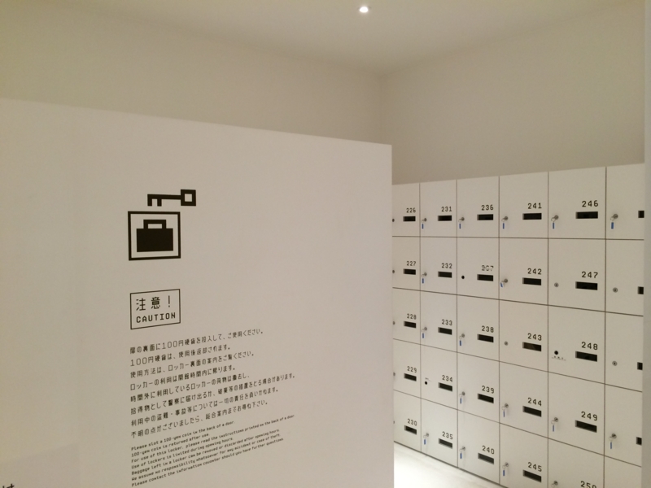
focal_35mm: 30
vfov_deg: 46.8
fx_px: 564
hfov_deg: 60.0
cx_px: 326
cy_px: 244
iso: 64
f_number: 2.2
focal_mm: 4.12
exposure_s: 1/33
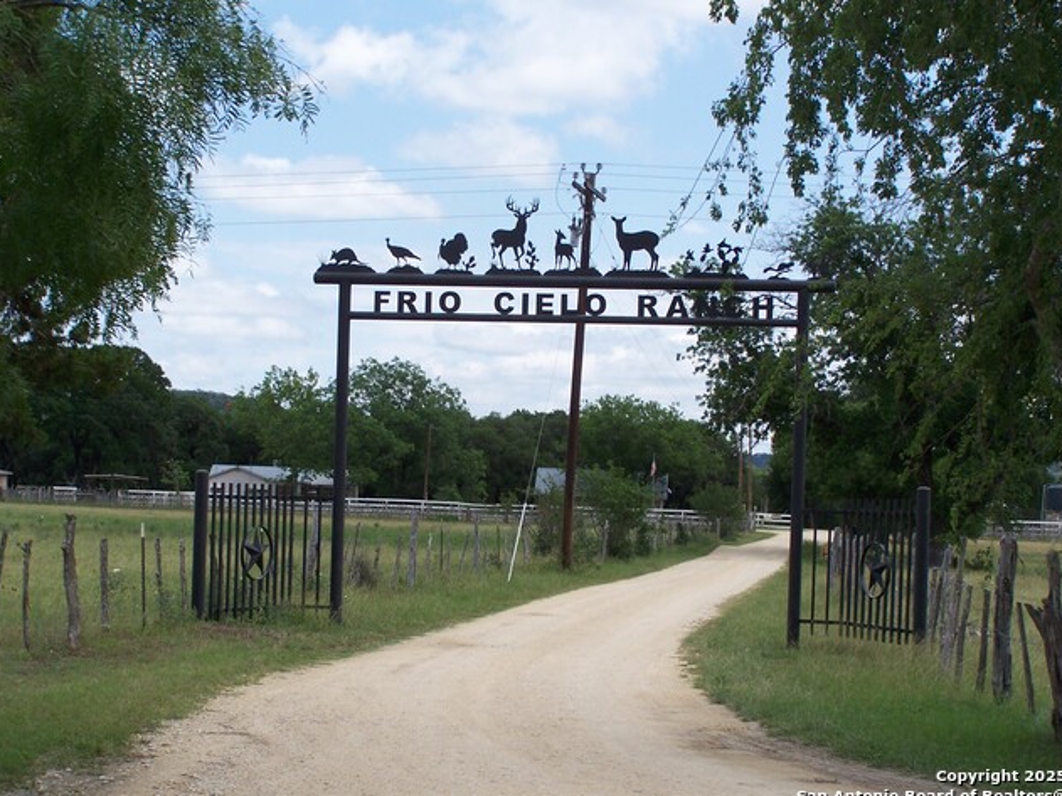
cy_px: 402
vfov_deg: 21.6
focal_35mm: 68
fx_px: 2086
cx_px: 532
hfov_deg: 28.6
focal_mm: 11.1
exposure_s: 1/500
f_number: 4.5
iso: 80
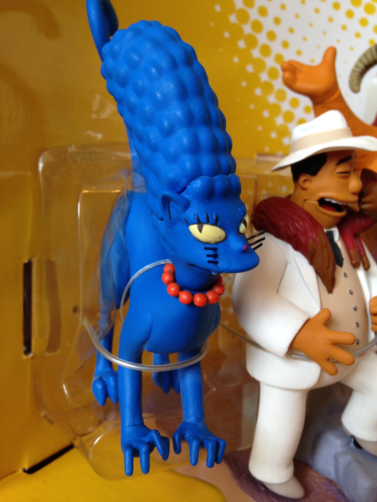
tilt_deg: -7.2
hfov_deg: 42.9
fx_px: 479
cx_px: 188
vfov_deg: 55.4
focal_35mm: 33
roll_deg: -0.4
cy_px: 251
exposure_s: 1/30
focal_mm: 4.12
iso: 50
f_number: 2.4
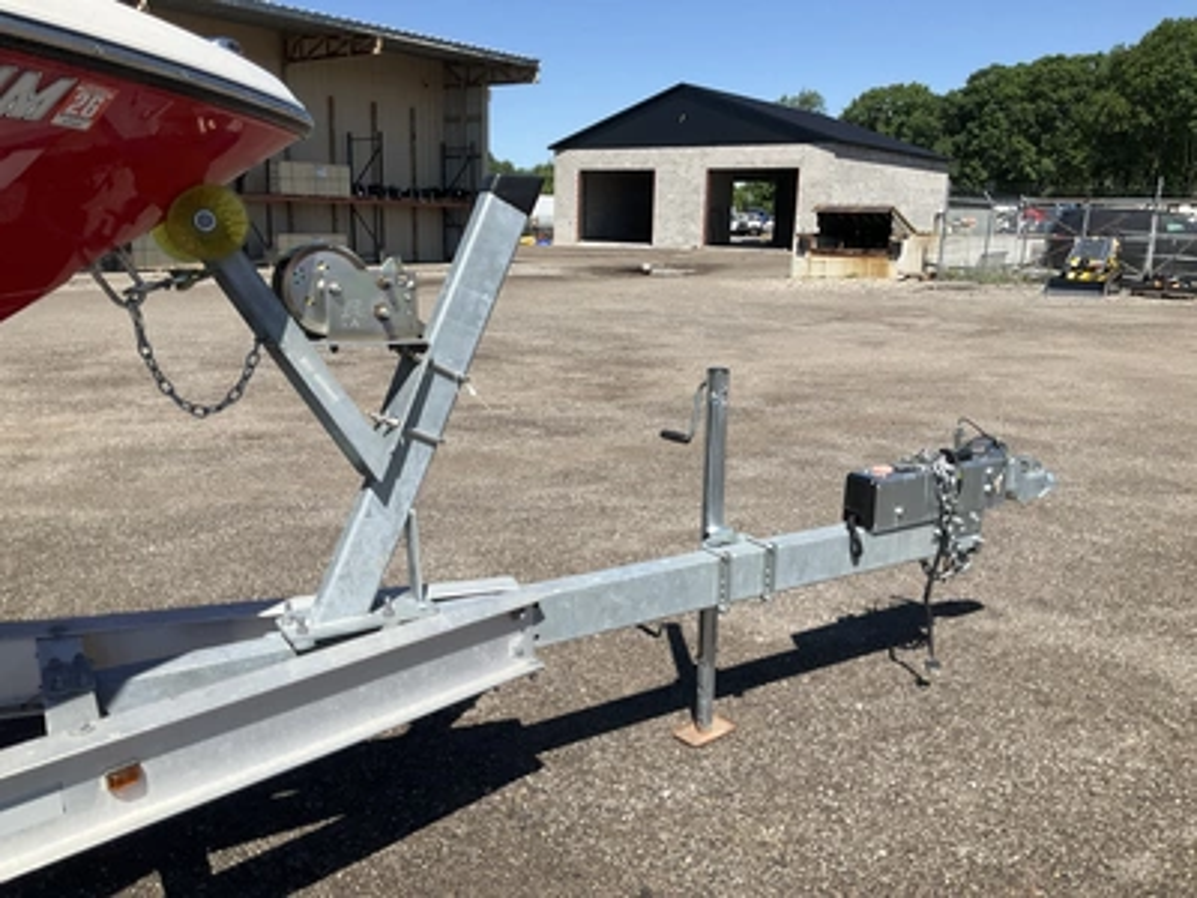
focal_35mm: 29
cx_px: 598
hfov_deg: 61.7
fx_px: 1003
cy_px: 449
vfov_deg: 48.2
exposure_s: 1/1912
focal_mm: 3
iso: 25
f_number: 1.8
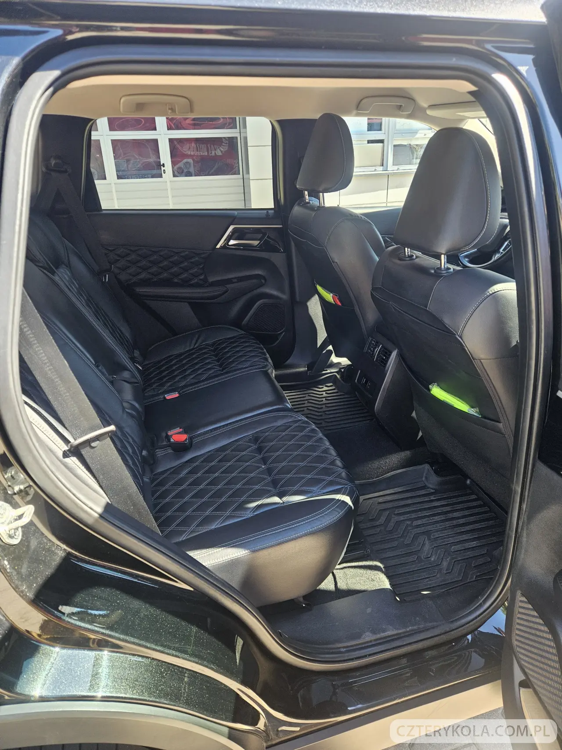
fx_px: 498
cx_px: 281
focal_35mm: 23
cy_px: 375
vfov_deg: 73.9
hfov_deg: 58.9
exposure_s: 1/180
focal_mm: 5.4
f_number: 1.8
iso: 100
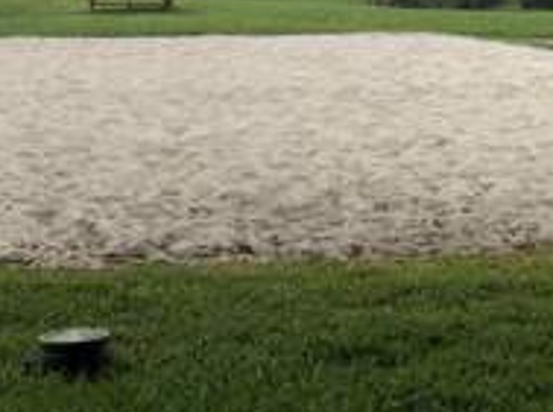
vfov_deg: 11.1
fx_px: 2105
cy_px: 19
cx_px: 301
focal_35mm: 132
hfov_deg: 15.0
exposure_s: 1/1171
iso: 16
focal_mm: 6
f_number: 2.4
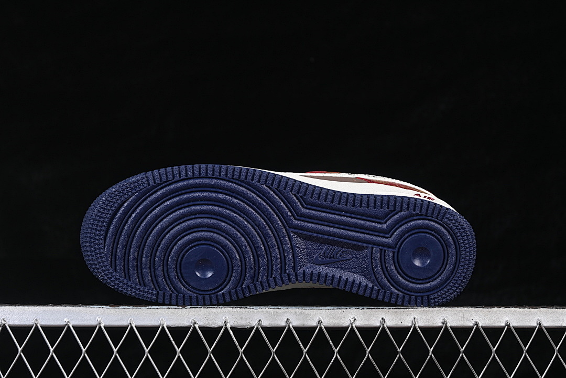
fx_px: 1179
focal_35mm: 75
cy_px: 189
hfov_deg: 27.0
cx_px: 283
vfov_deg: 18.2
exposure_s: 1/60
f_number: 6.3
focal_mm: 50
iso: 160
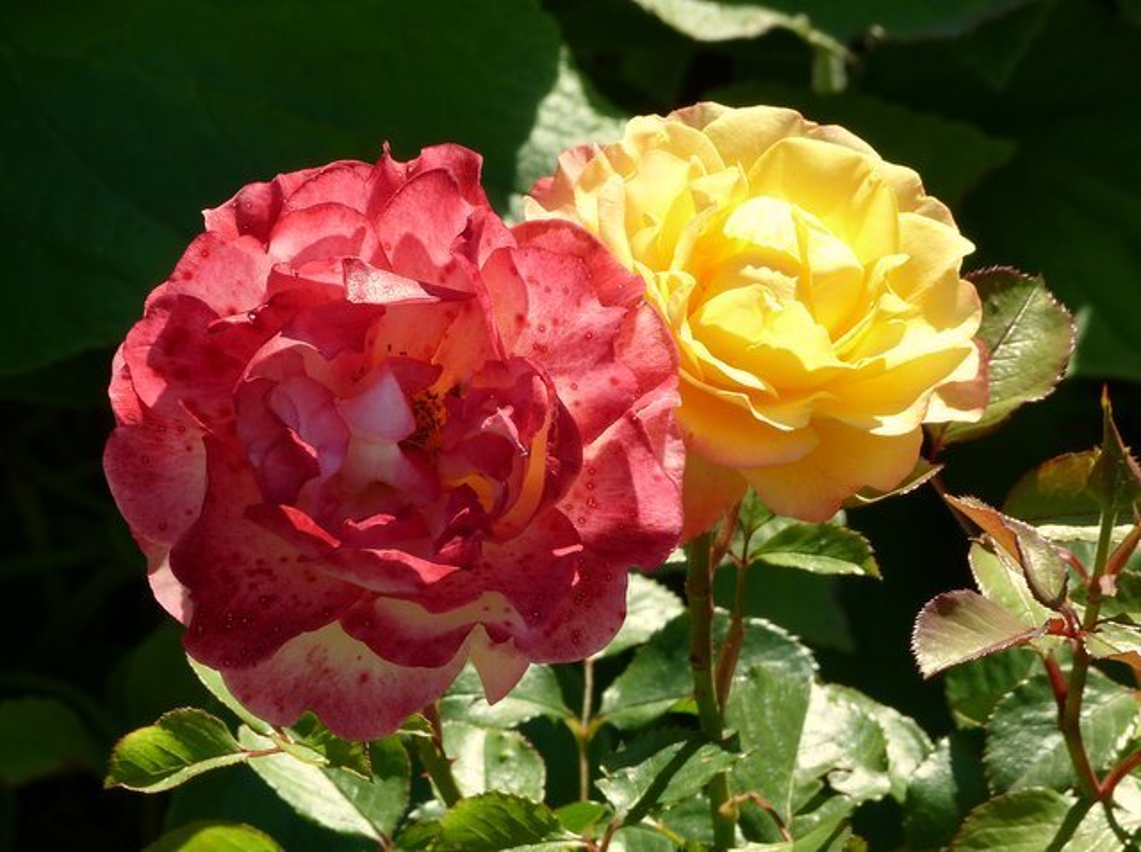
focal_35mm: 405
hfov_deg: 4.9
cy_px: 426
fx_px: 13329
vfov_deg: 3.7
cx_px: 570
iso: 80
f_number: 5.6
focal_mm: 72.8
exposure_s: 1/200
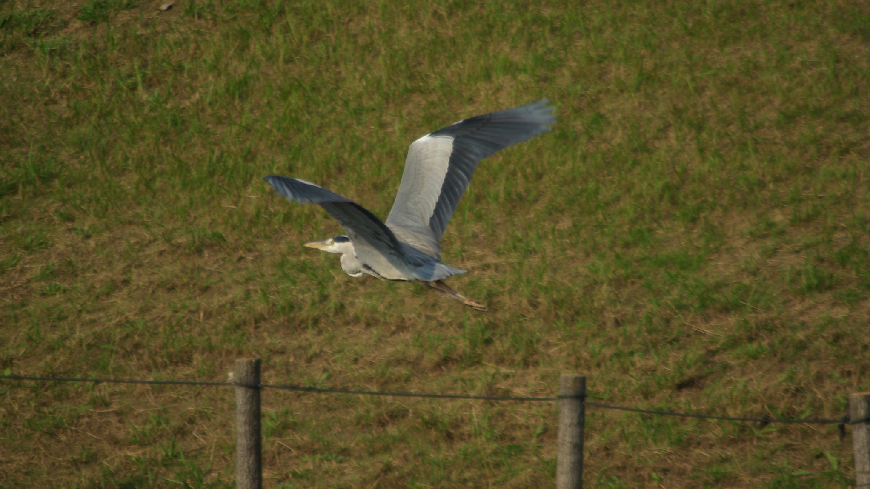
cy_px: 252
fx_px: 10912
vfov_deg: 2.6
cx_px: 435
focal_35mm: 473
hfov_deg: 4.6
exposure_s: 1/500
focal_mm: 300
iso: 100
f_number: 5.6
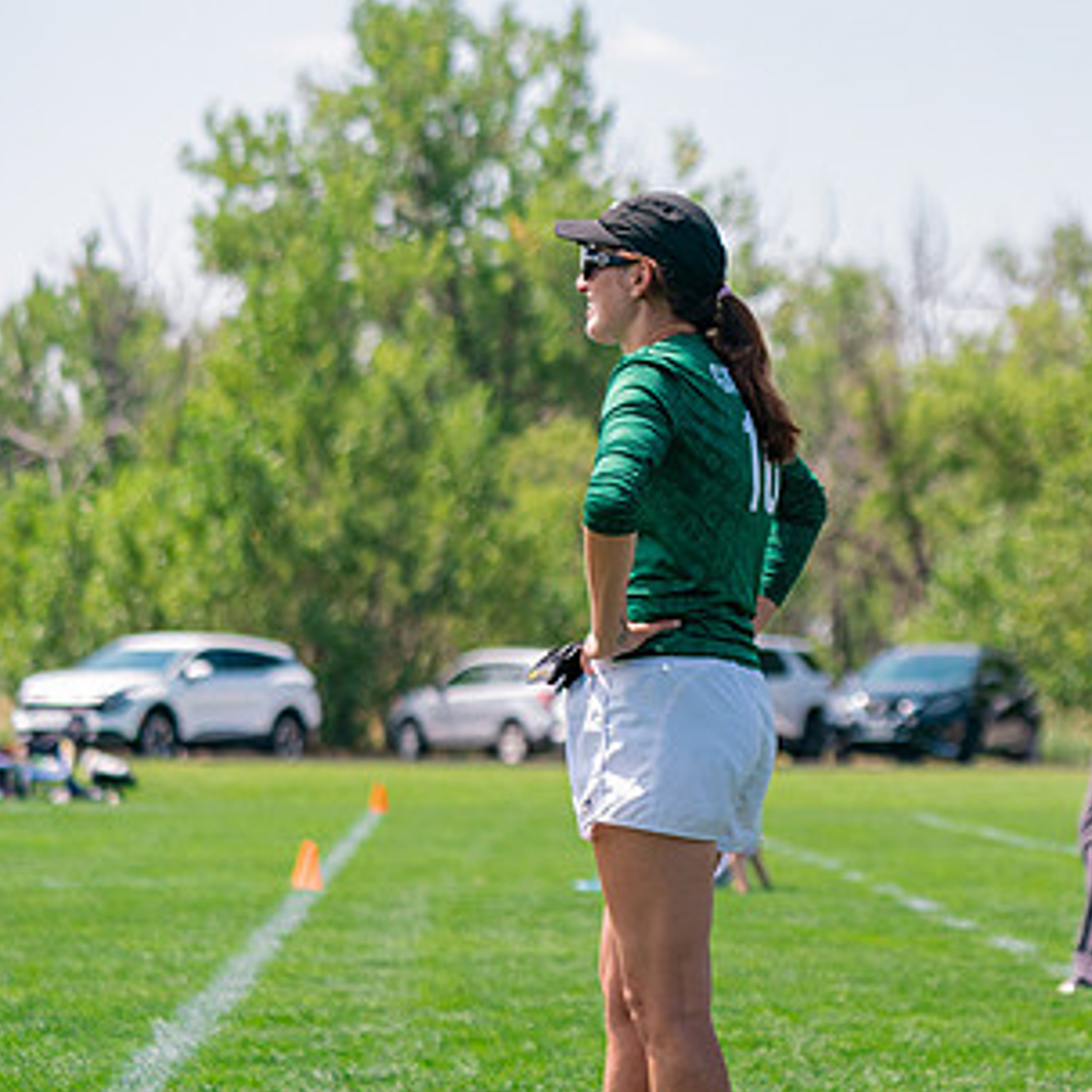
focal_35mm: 132
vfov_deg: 13.2
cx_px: 1136
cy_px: 621
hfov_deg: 13.0
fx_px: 4711
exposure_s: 1/6400
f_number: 2.8
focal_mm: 70
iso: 500
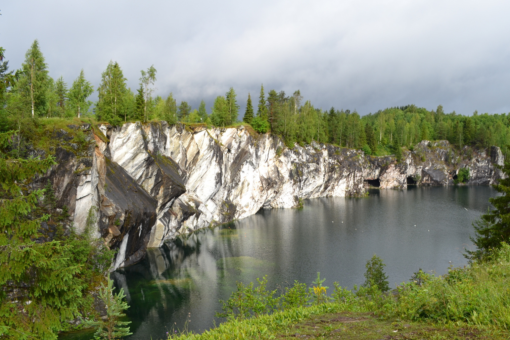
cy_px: 179
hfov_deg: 58.6
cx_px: 279
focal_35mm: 32
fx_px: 453
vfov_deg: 41.1
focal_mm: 18
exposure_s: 1/250
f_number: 8
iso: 100
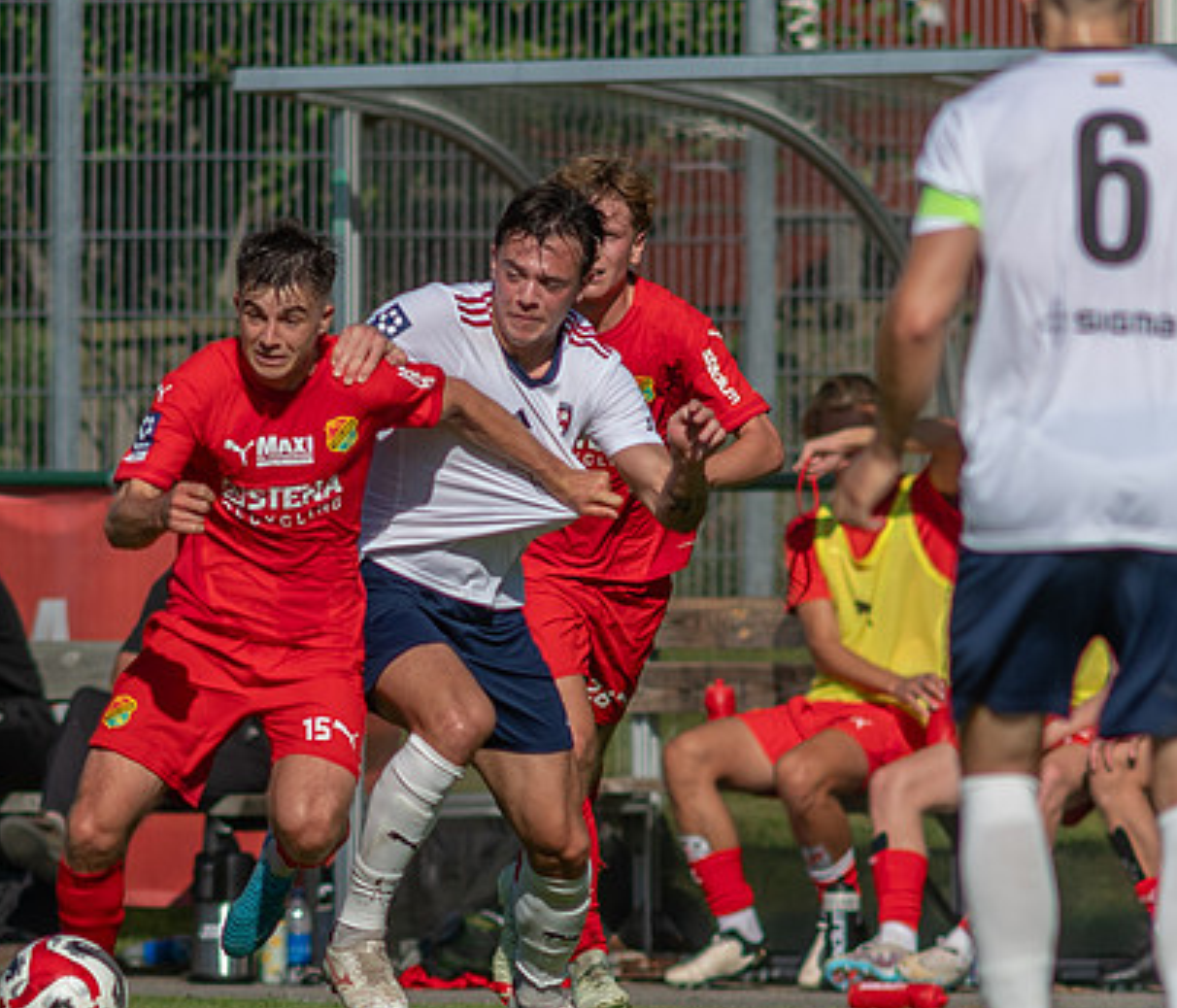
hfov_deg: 1.6
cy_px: 764
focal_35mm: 1205
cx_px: 281
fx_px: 43156
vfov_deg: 1.3
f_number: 3.5
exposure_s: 1/2000
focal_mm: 300
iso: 110
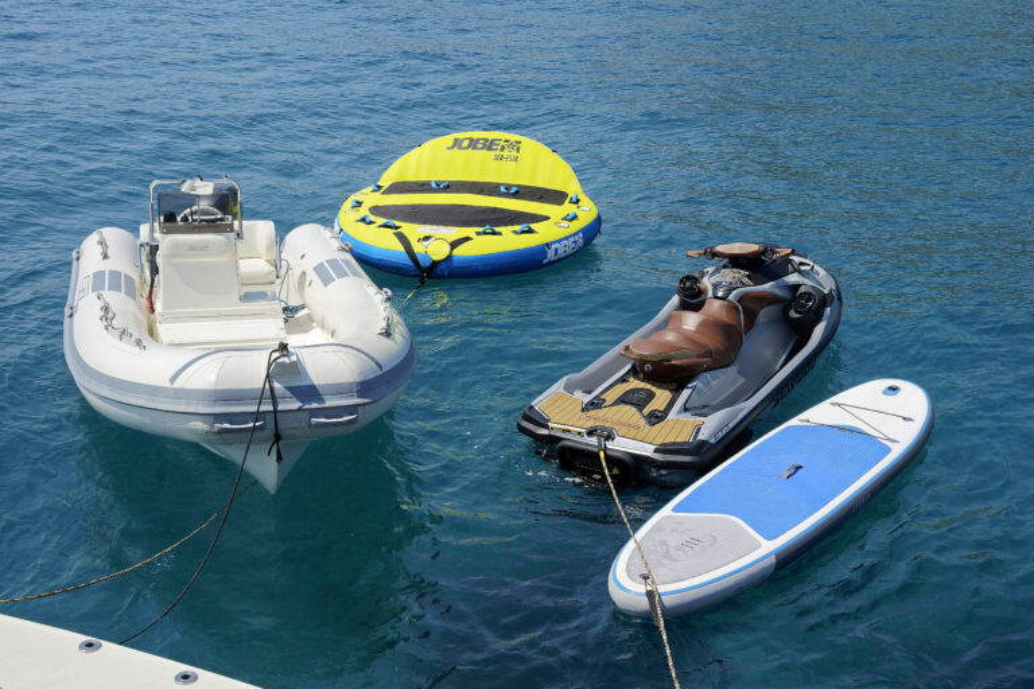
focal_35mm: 45
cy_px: 344
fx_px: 1292
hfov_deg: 43.6
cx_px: 517
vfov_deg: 29.9
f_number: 9
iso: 250
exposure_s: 1/640
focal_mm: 45
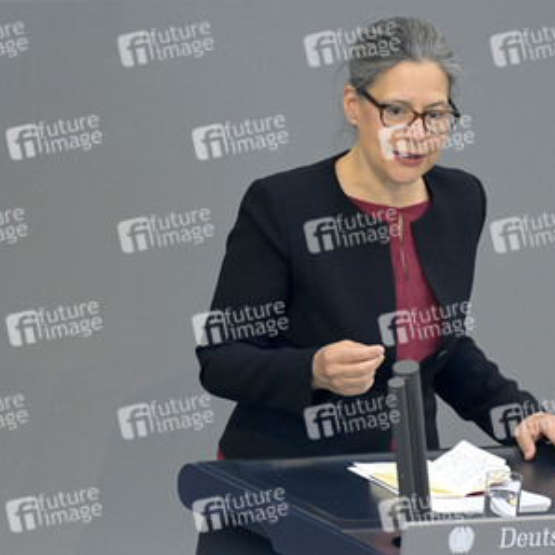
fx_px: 9795
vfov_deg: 3.2
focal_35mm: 540
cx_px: 377
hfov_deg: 3.2
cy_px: 278
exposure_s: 1/400
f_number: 5.6
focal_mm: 420
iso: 8000
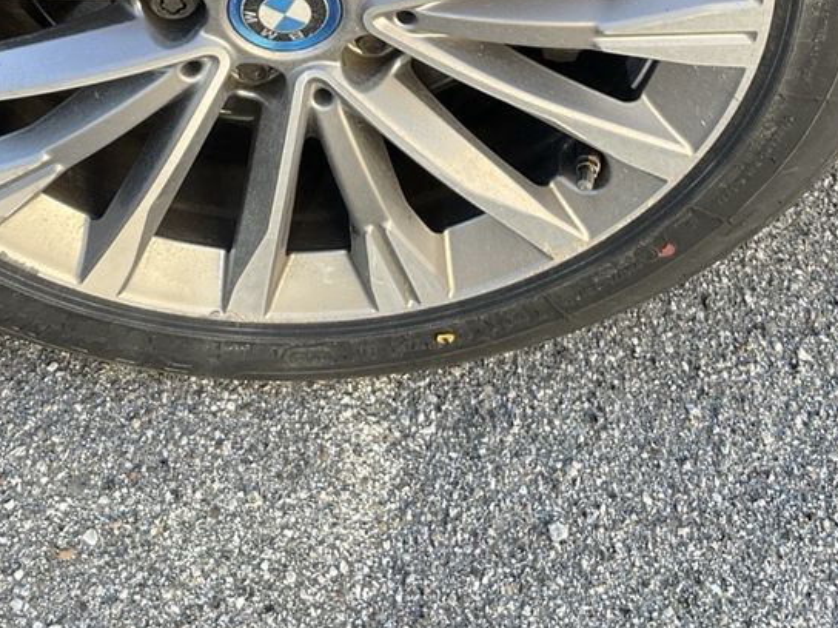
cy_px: -54
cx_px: 354
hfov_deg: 30.2
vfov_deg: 21.8
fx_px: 1549
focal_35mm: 64
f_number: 1.8
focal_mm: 3
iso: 20
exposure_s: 1/168
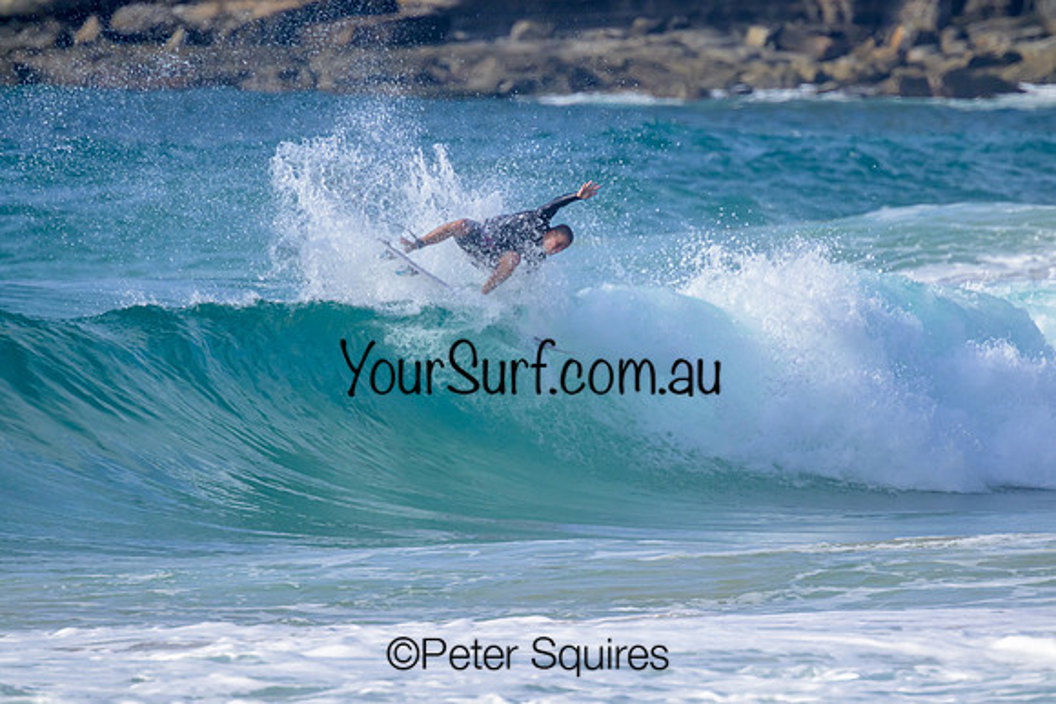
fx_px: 24070
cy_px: 352
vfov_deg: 1.7
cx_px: 528
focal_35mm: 820
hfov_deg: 2.5
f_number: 11
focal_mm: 800
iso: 1100
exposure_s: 1/2000
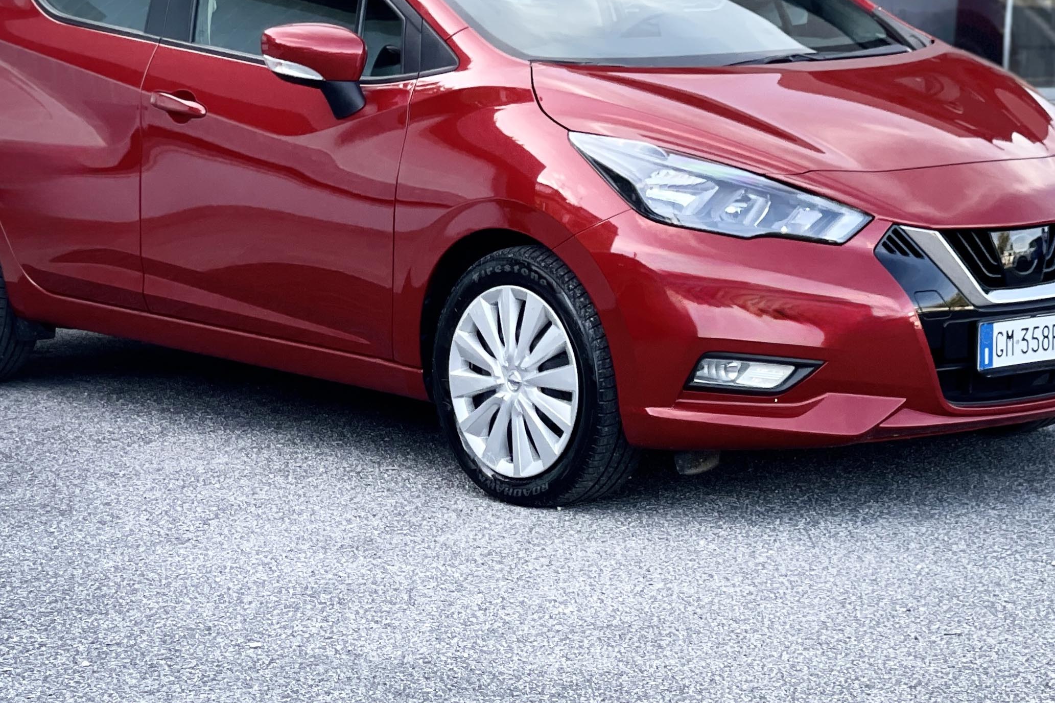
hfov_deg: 15.8
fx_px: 3809
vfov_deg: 10.5
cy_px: 247
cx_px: 531
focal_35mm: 130
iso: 32
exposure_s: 1/121
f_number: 2.2
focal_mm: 7.5
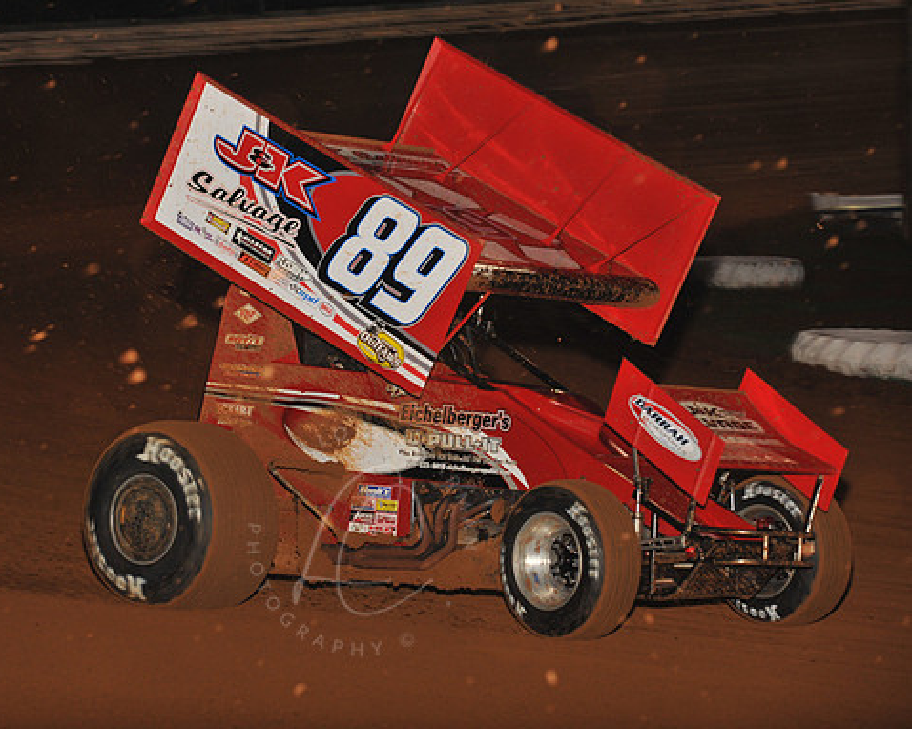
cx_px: 361
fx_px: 4452
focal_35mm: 165
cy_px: 364
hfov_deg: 11.7
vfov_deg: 9.4
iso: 1250
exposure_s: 1/320
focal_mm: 145
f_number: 7.1
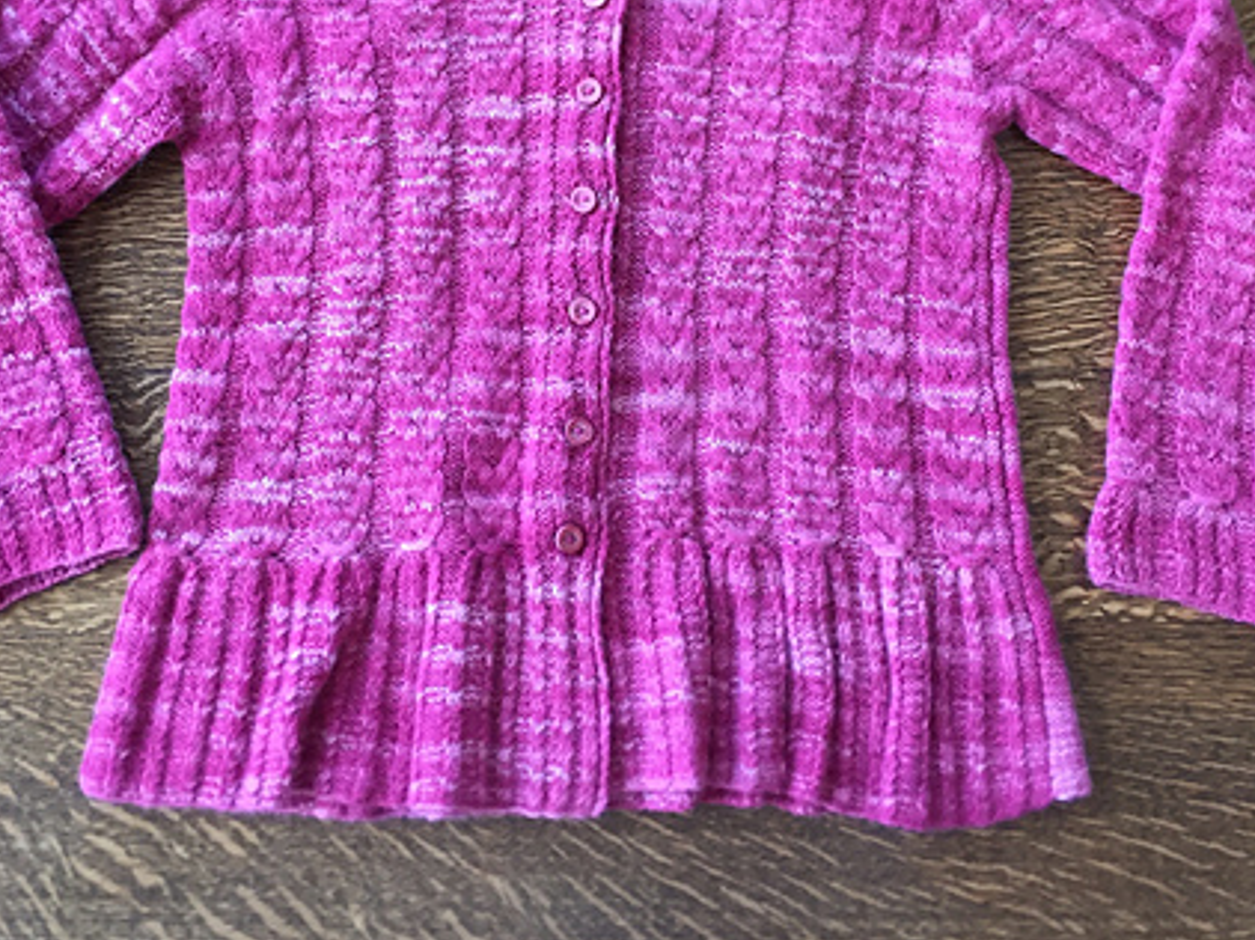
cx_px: 592
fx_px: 1594
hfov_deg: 43.0
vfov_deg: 32.4
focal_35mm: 44
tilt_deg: -76.7
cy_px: 262
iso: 80
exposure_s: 1/30
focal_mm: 4.15
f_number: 2.2
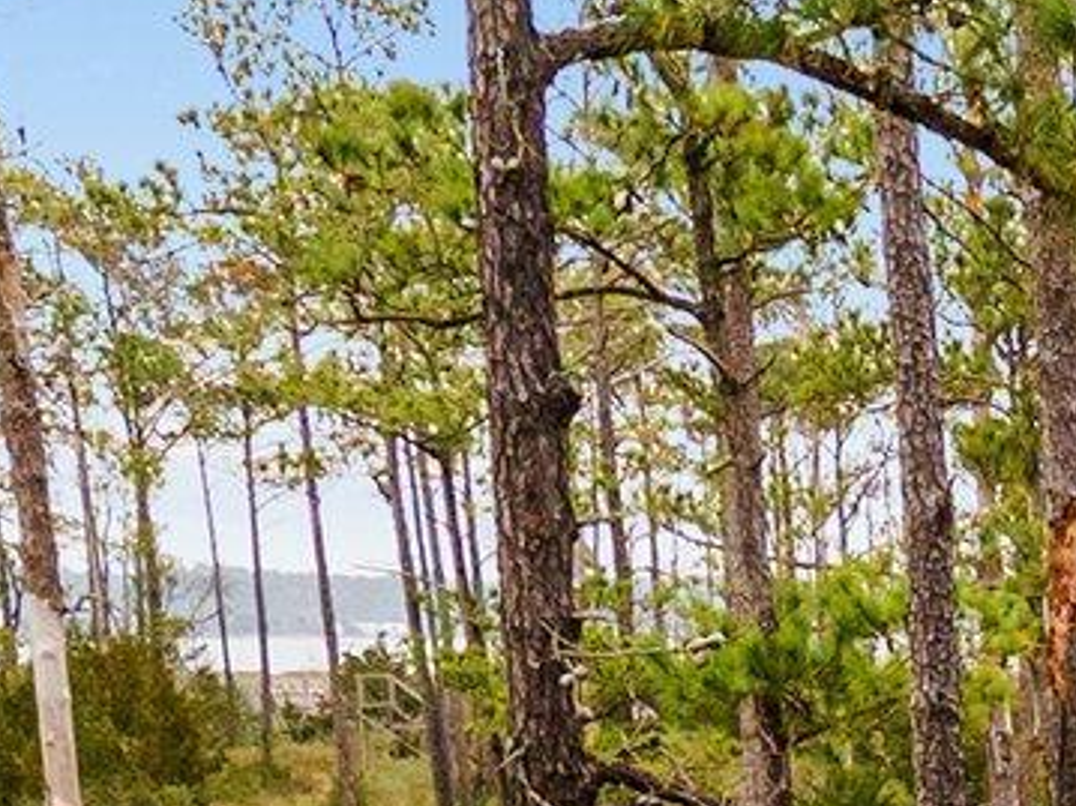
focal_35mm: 137
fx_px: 4257
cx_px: 1520
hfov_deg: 13.7
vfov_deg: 9.4
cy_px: 2067
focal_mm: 4.5
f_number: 2.8
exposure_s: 1/40
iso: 100
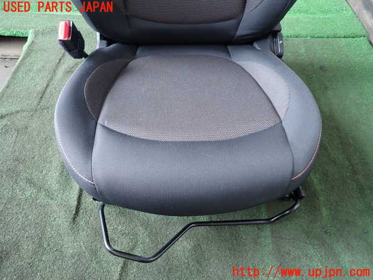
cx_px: 186
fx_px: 269
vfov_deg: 54.9
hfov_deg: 69.4
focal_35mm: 25
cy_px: 140
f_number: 2
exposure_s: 1/60
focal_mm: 4.5
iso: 200
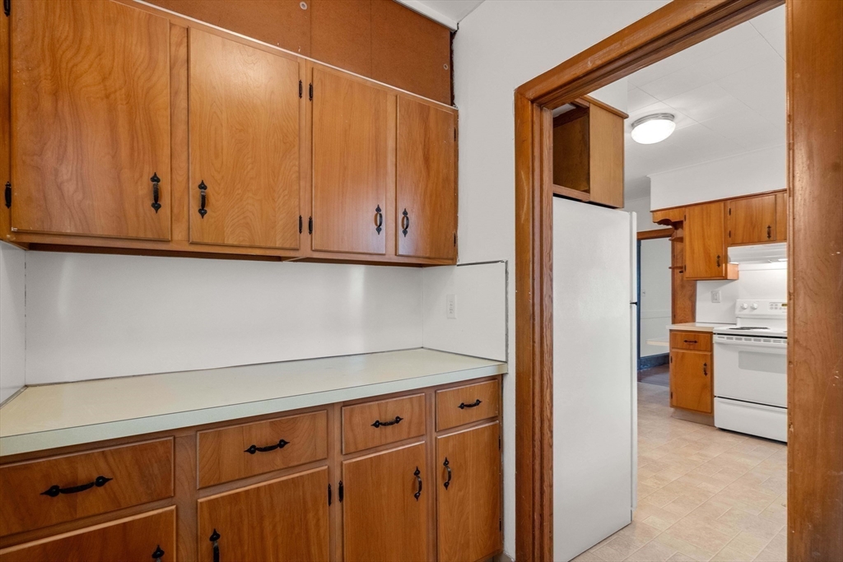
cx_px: 422
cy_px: 281
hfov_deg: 96.7
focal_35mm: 16
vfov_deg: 73.8
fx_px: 375
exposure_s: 1/15
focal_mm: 16
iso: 1600
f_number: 7.1
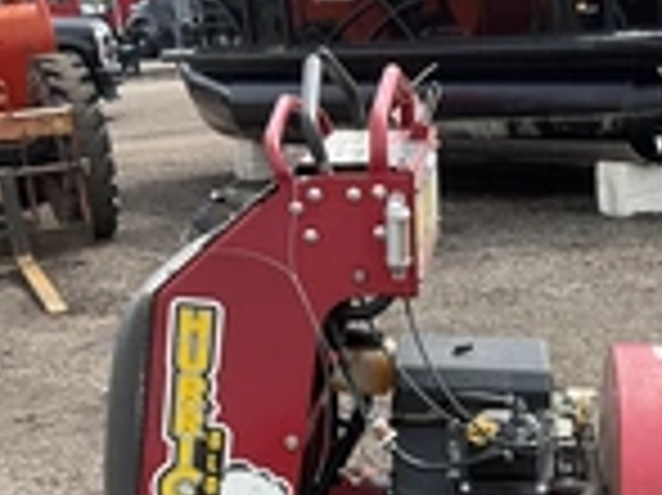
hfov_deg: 24.4
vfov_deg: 17.8
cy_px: 585
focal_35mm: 79
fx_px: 1510
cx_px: 513
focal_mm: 3
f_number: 1.8
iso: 25
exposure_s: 1/674
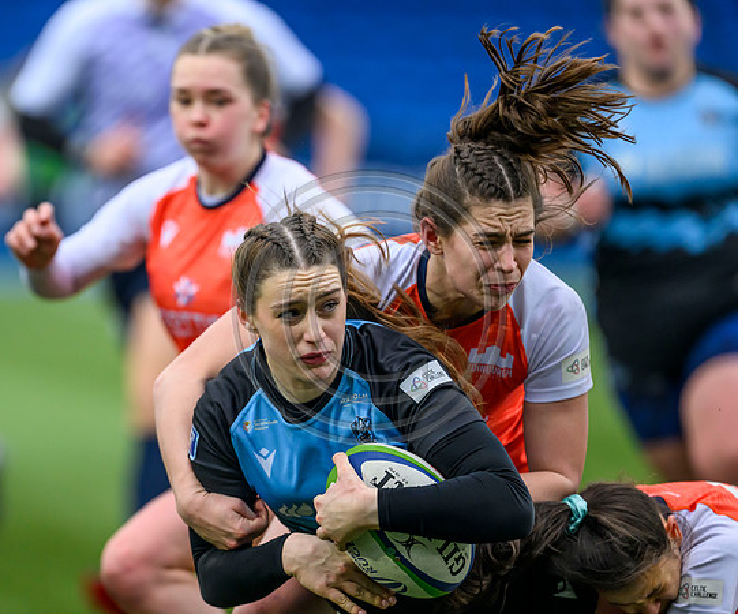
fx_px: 10238
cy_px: 307
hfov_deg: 4.1
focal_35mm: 461
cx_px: 277
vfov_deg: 3.4
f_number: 3.2
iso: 2000
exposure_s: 1/3200
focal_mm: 400
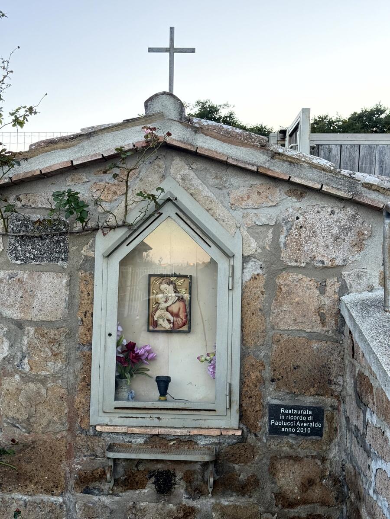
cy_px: 260
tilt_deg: -0.4
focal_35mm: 48
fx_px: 721
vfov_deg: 39.7
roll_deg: +0.2
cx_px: 195
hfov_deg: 30.3
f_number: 1.78
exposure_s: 1/382
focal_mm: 6.76
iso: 64
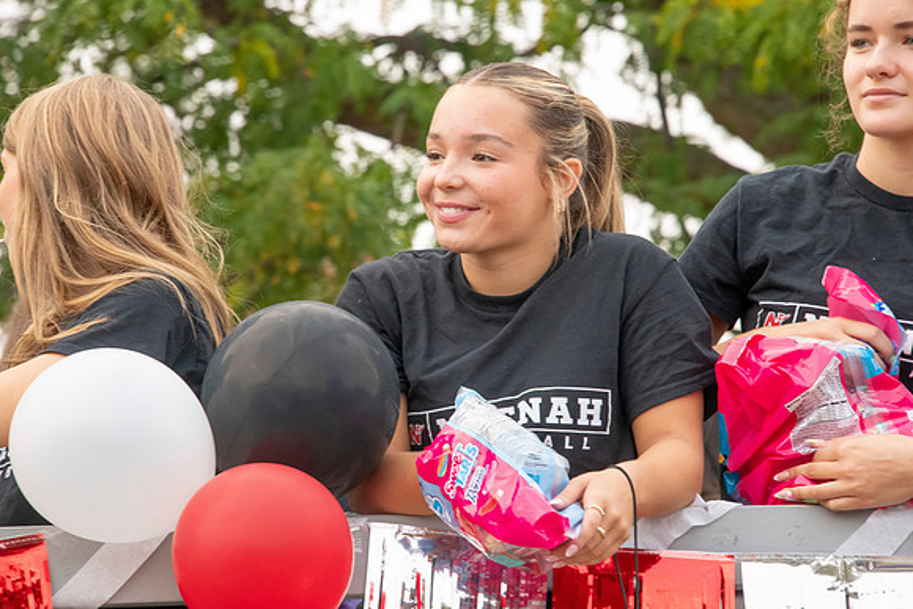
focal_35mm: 300
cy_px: 304
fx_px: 7610
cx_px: 456
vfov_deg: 4.6
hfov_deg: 6.9
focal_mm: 300
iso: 3200
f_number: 11
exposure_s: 1/200
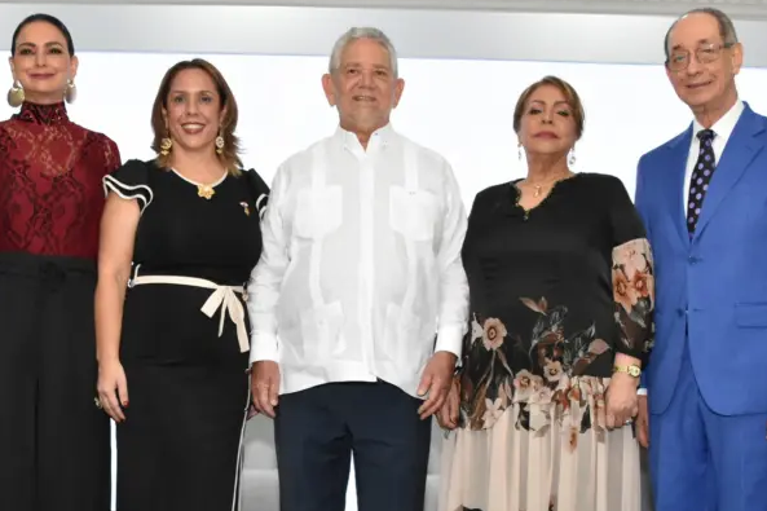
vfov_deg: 23.5
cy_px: 381
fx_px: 1214
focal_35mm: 57
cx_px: 326
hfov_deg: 35.0
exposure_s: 1/125
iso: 2500
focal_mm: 22
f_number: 8
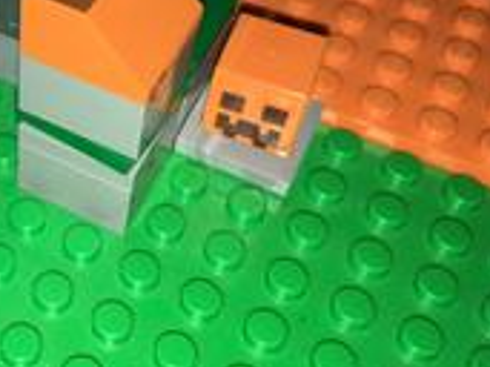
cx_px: 11
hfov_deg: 29.8
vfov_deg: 23.7
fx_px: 863
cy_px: 86
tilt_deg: -48.3
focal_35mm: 61
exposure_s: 1/199
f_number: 2.2
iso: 25
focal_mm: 4.15
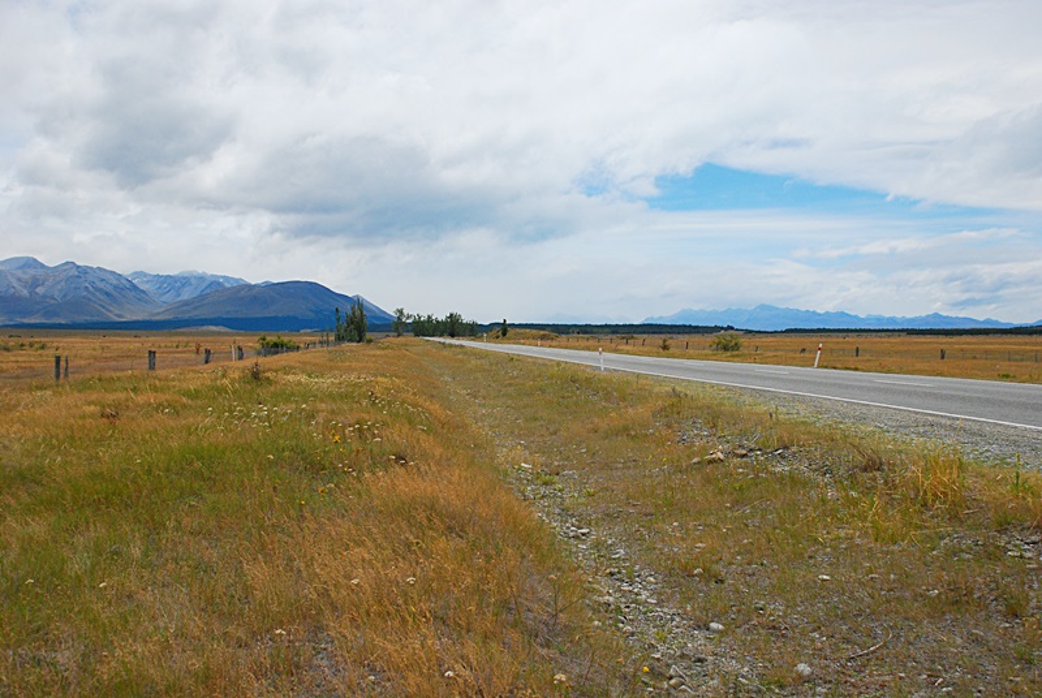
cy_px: 349
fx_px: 1044
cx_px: 521
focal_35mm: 36
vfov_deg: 37.0
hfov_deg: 53.1
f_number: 6.3
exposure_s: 1/2500
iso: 400
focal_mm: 24
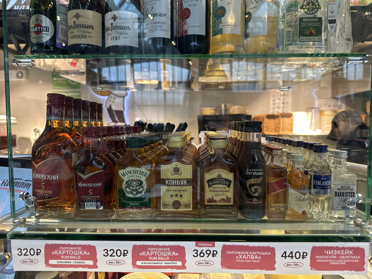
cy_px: 140
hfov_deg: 71.6
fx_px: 258
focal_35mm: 24
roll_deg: +0.4
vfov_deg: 56.8
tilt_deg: -3.6
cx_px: 186
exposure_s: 1/100
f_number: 1.78
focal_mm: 6.86
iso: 125
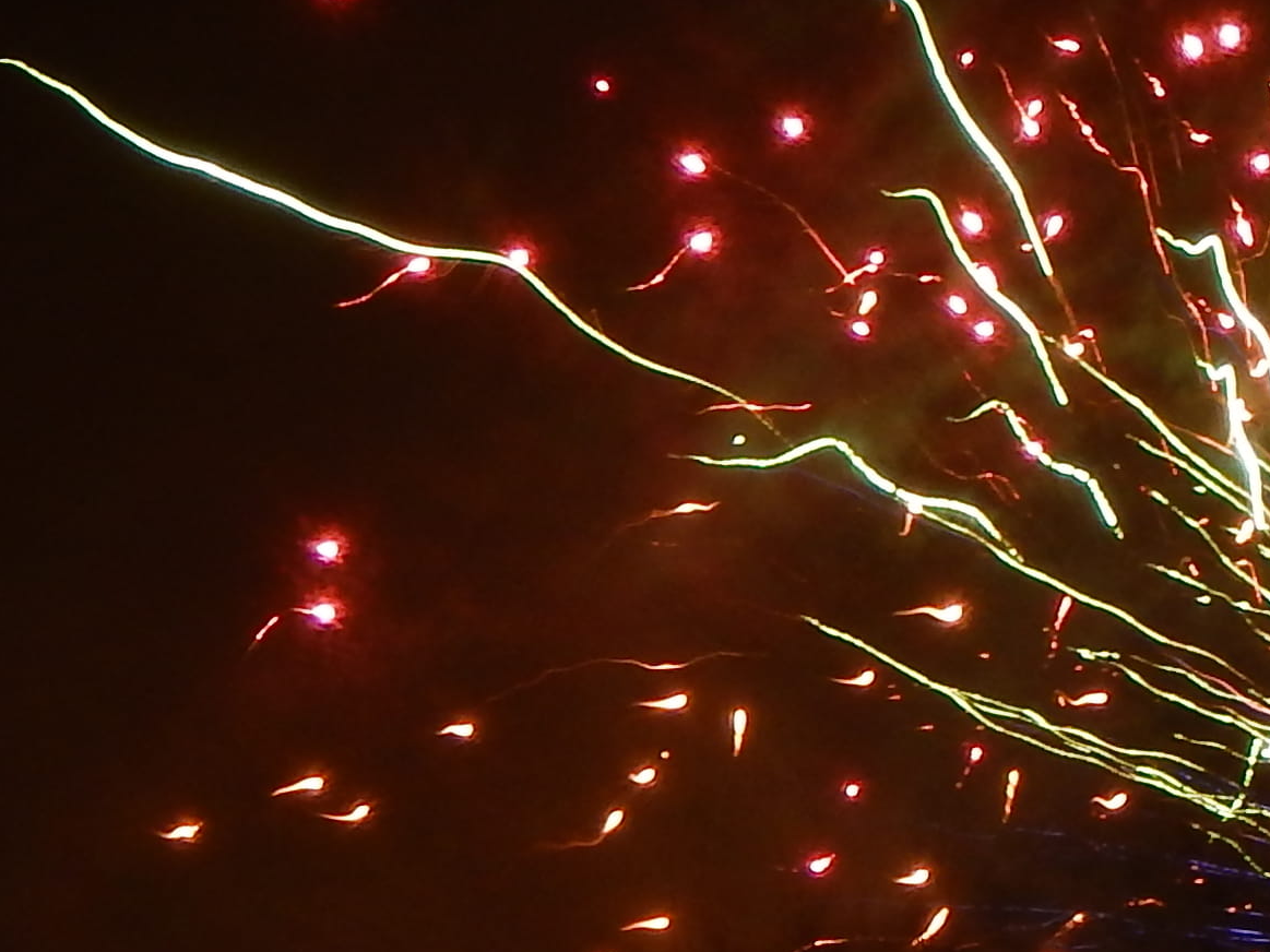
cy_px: 940
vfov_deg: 3.6
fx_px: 15114
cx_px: 1115
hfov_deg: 4.8
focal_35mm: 412
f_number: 9
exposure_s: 4
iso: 125
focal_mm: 18.7
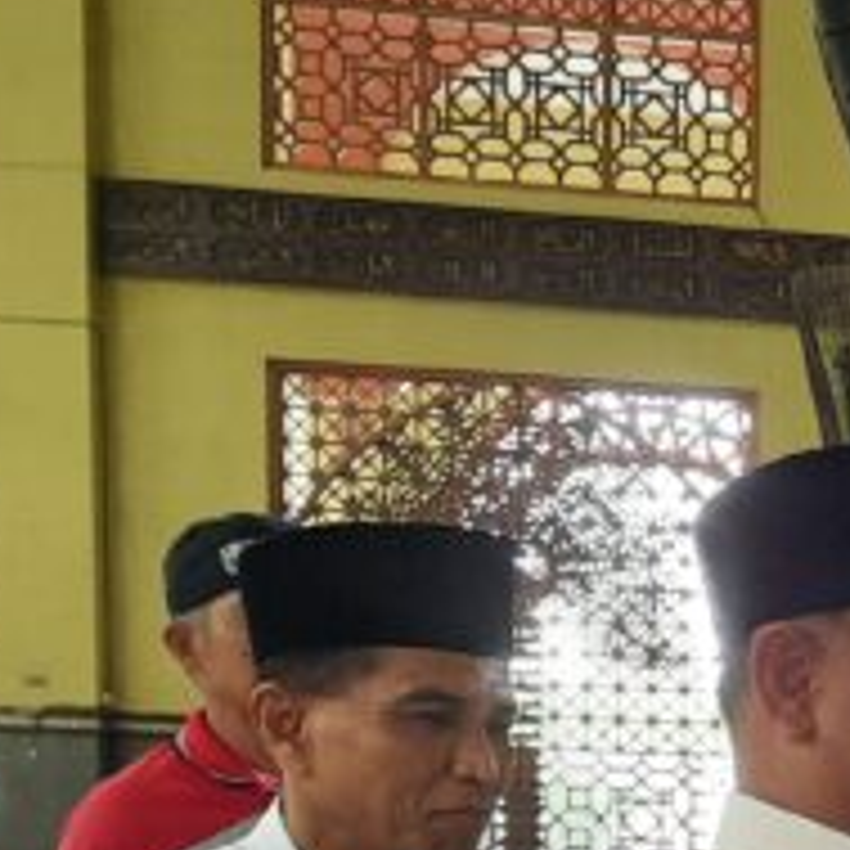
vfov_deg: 18.2
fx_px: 2473
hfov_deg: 17.8
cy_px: 1111
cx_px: 1205
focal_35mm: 89
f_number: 2
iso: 320
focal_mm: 4.6
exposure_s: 1/50
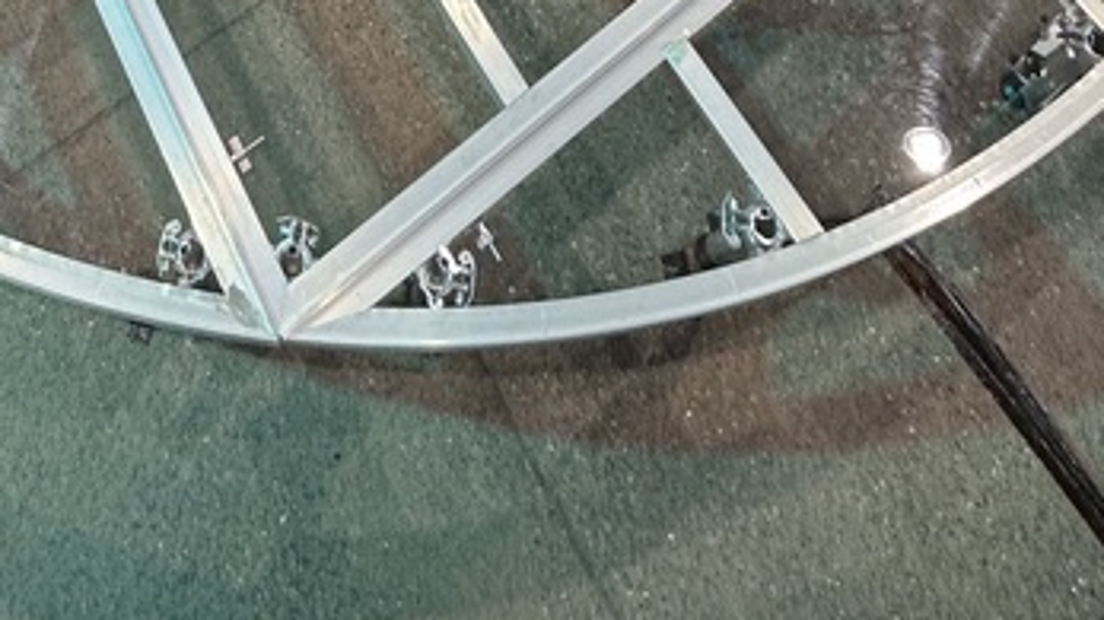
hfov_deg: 44.3
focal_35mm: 45
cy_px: -830
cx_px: 302
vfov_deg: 15.5
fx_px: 1317
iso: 80
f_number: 2.2
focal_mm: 2.22
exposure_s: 1/100
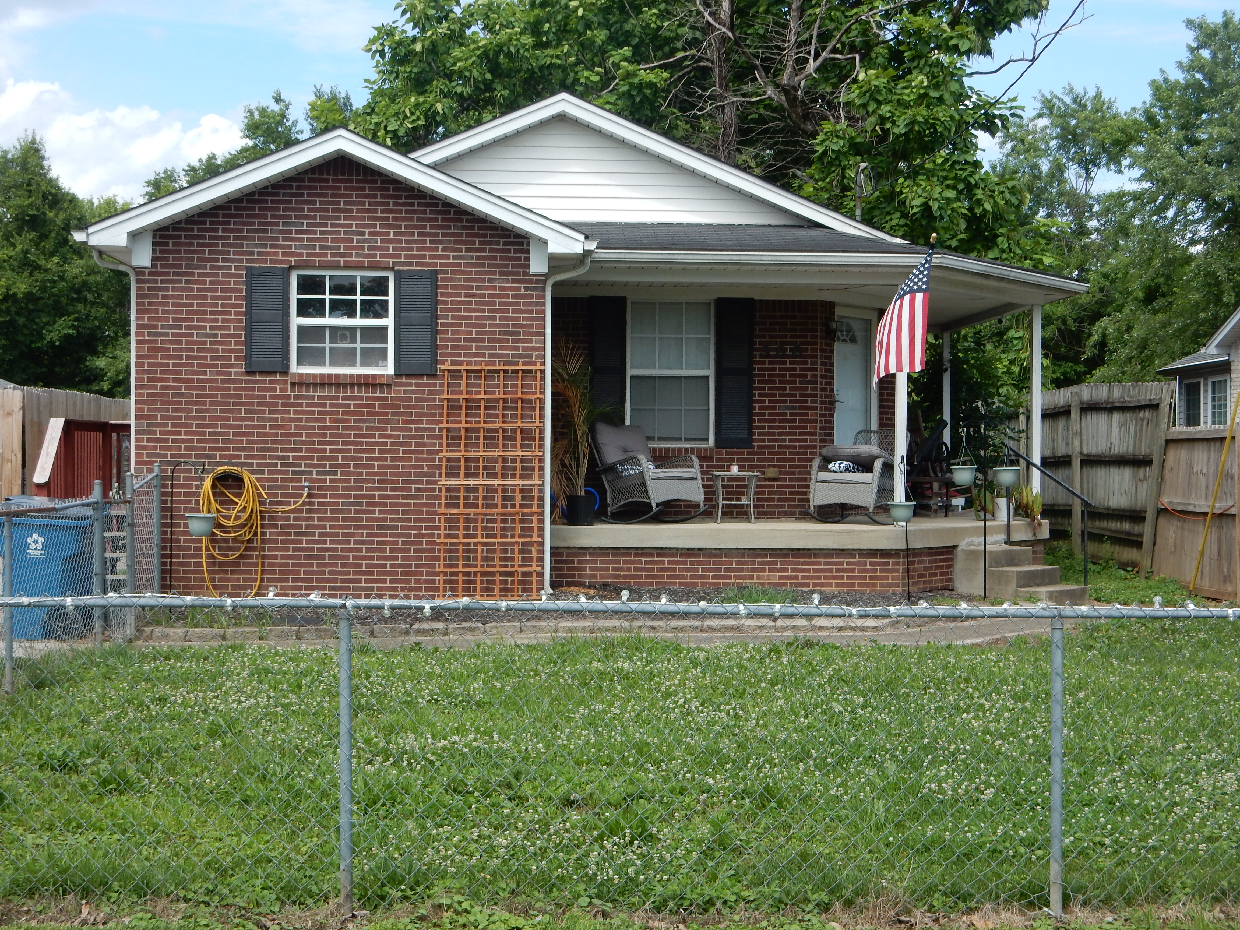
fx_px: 1827
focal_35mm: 51
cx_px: 620
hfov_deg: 37.5
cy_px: 465
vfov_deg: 28.6
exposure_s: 1/500
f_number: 4.5
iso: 125
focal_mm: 9
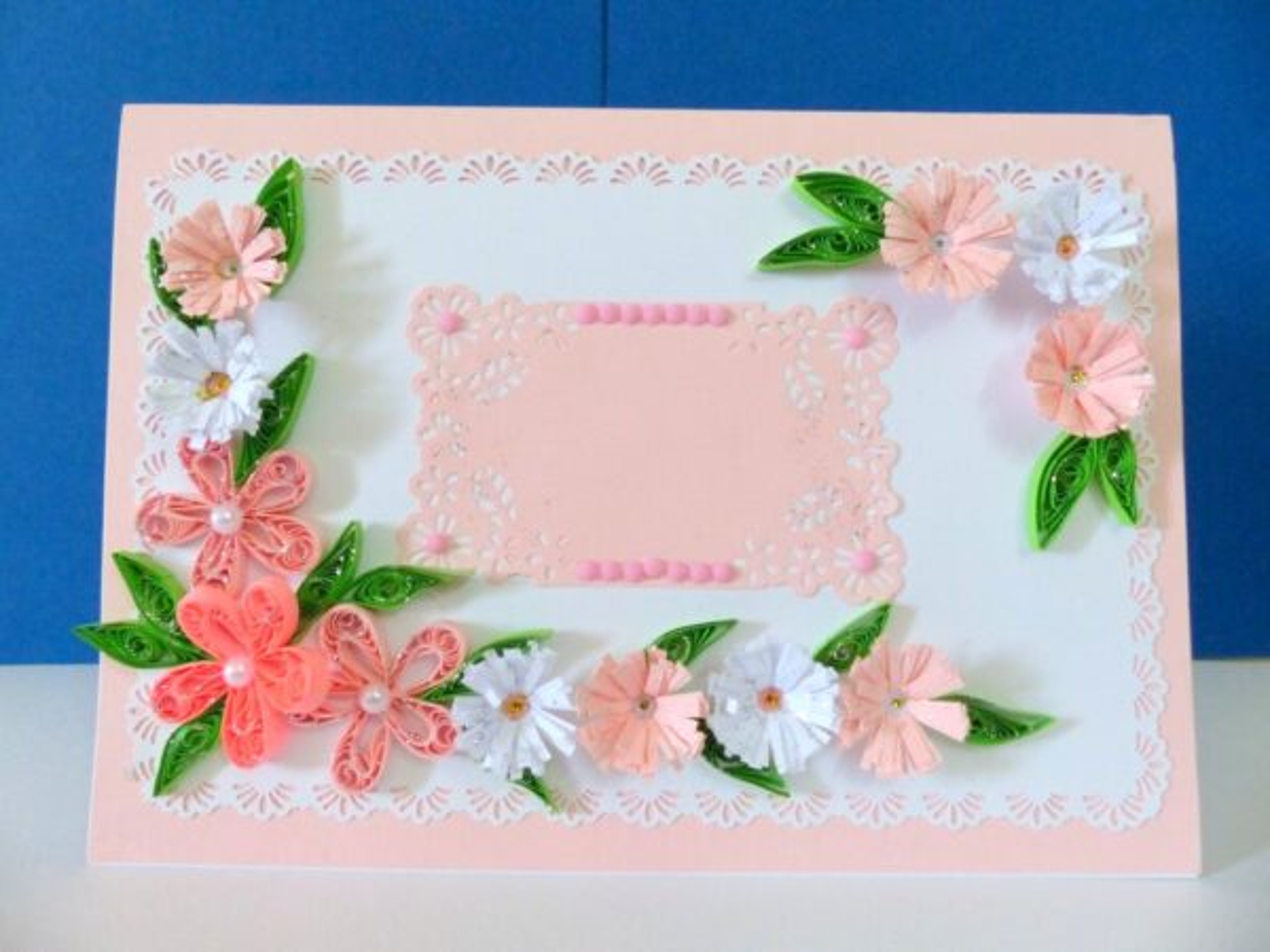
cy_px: 476
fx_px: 917
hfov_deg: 69.4
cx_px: 635
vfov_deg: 54.9
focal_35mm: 25
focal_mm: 4.5
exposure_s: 1/60
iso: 400
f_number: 2.8
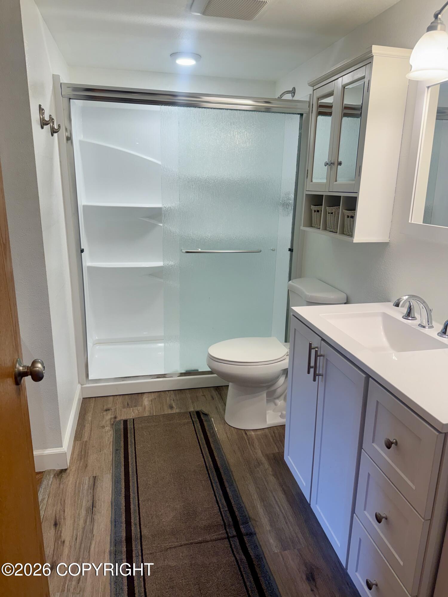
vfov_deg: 71.6
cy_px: 298
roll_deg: -2.5
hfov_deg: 56.8
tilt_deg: -14.6
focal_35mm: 24
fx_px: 414
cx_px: 224
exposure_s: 1/120
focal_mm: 6.76
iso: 80
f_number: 1.78
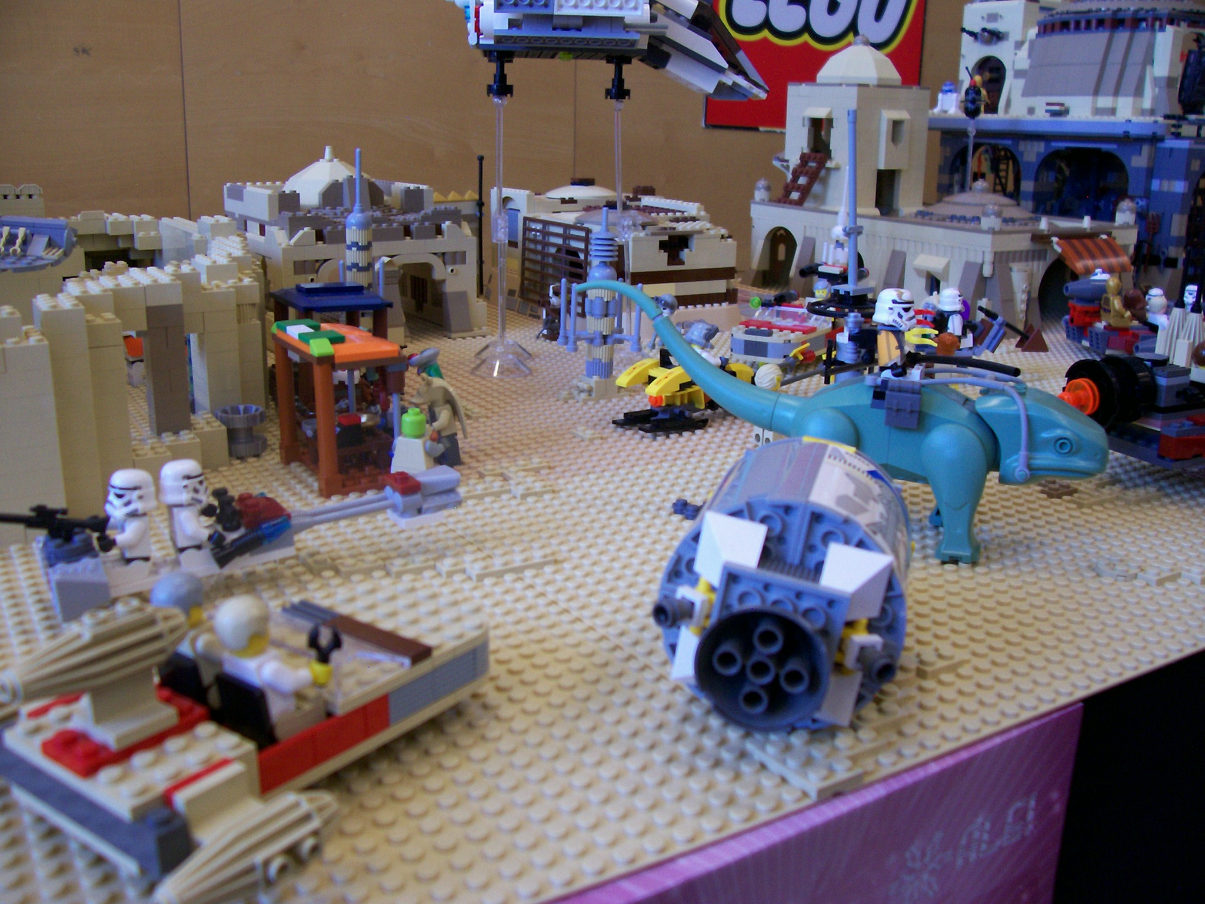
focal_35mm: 34
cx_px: 602
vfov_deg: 41.8
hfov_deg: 54.0
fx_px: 1184
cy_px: 452
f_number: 2.7
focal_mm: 5.6
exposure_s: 1/32
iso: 82
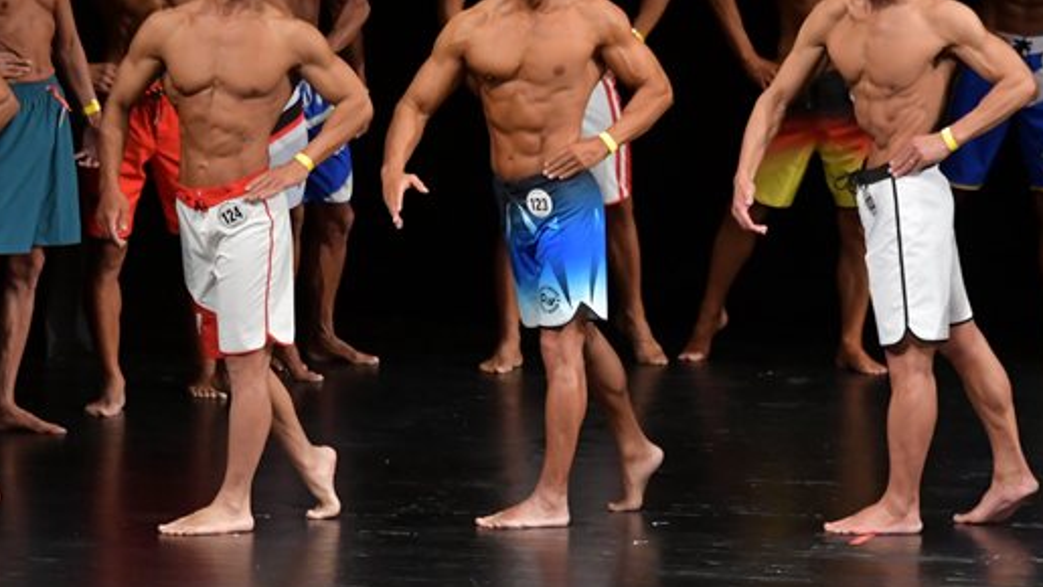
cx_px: 315
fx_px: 8797
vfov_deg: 3.8
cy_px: 294
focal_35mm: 318
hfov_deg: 6.8
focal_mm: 135
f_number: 5.6
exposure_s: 1/400
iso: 3200
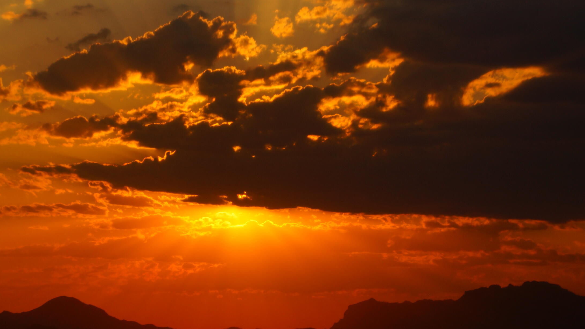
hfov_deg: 16.5
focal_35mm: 130
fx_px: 2016
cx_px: 265
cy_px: 265
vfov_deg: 9.3
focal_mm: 60
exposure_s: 1/4000
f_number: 4.5
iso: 100
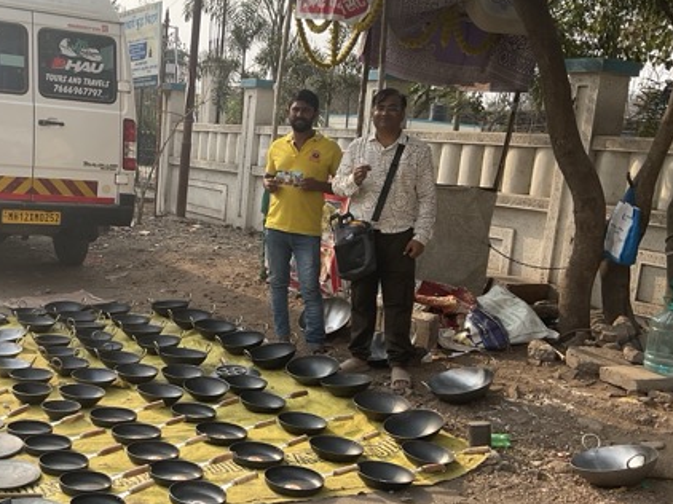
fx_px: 855
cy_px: 309
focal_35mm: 44
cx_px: 233
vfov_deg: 32.7
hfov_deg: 42.5
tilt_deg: -12.5
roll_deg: -4.1
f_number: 1.8
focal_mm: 3
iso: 16
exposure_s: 1/1451
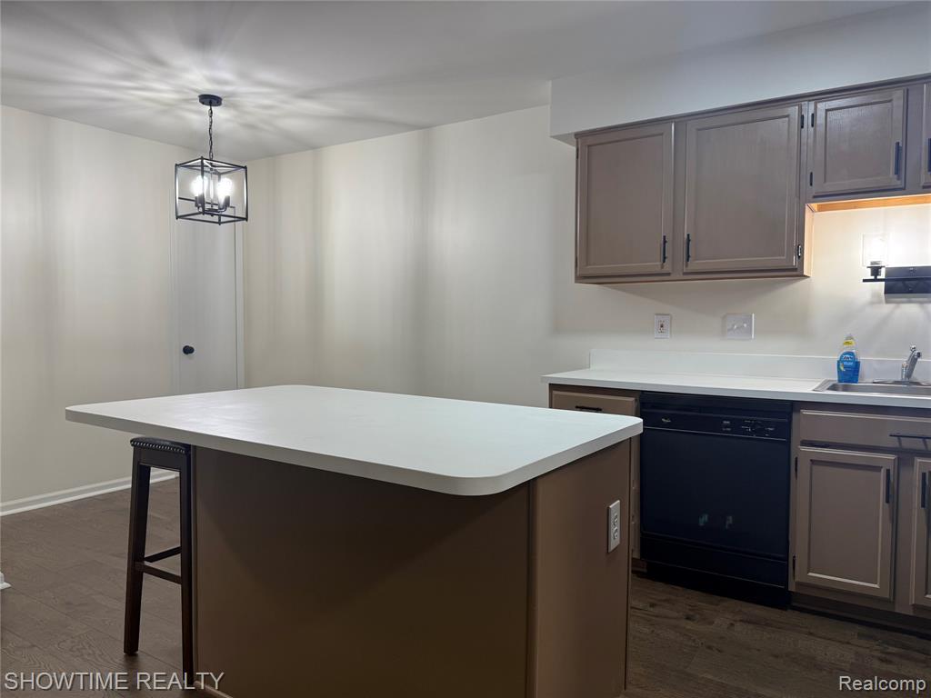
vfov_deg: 56.8
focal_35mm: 24
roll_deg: +0.0
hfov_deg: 71.6
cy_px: 349
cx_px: 466
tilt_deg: -2.8
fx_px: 645
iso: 125
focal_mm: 6.76
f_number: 1.78
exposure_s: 1/120
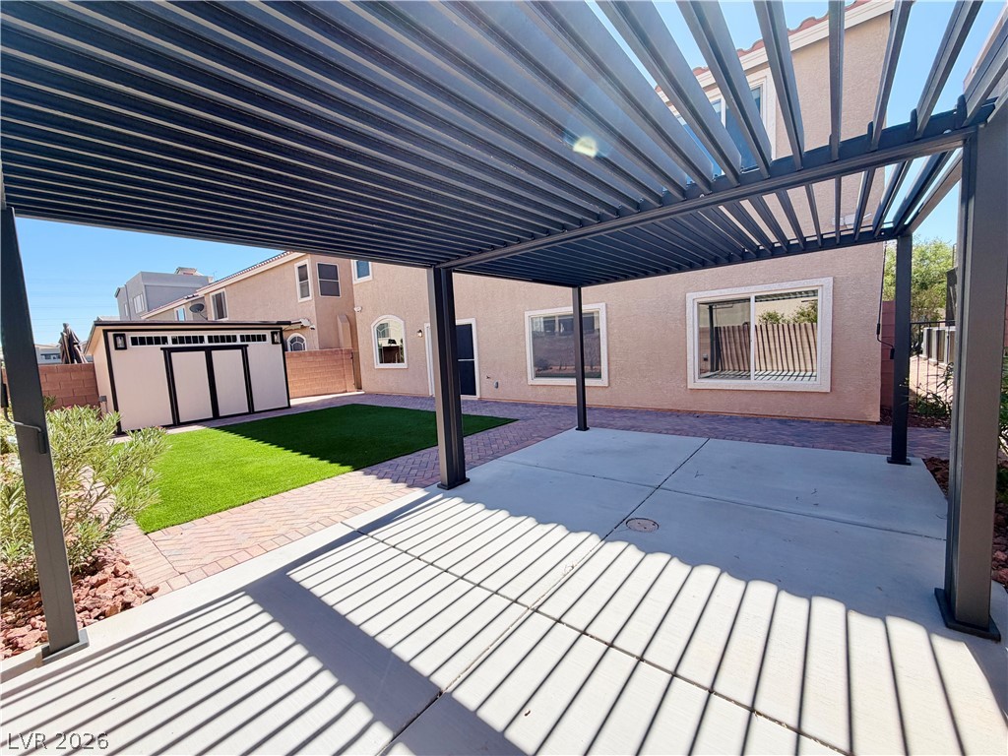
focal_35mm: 14
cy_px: 378
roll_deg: +2.9
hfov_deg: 102.1
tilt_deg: -5.1
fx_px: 408
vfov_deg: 85.7
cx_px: 504
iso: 32
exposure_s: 1/770
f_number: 2.2
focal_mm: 2.22
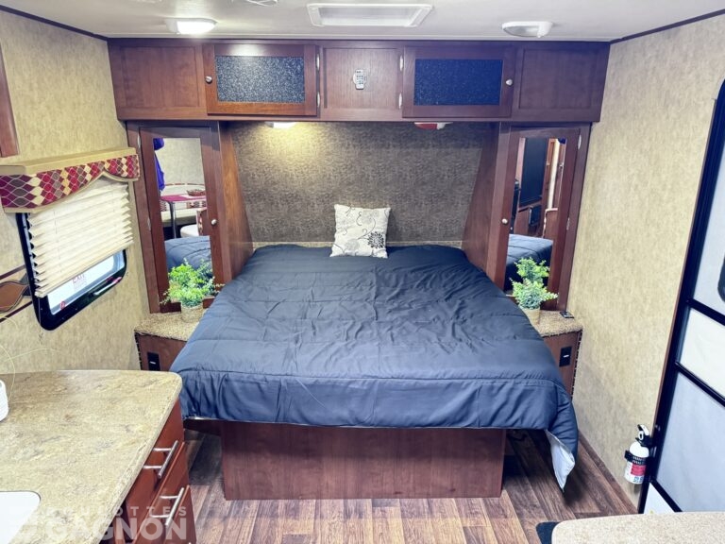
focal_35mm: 24
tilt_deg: -16.6
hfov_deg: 71.6
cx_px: 362
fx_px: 503
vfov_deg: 56.8
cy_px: 272
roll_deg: -1.2
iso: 1000
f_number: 1.78
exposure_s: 1/36
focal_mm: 6.76
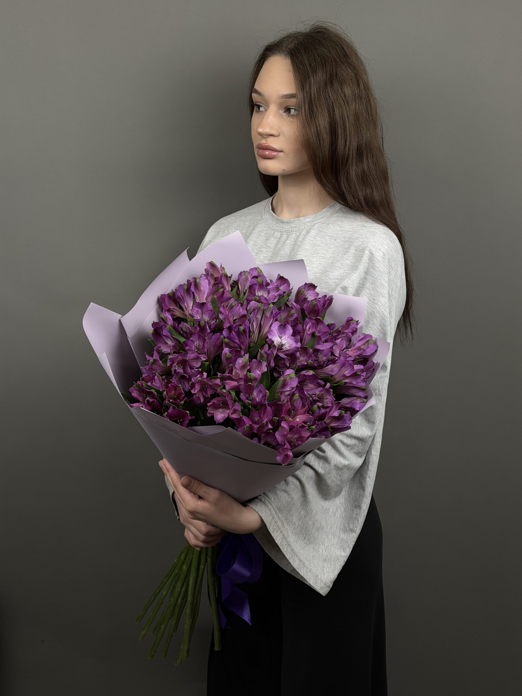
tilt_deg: -11.8
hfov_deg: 30.3
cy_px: 348
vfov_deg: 39.7
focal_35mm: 48
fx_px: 965
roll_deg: +0.5
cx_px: 261
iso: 50
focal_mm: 6.76
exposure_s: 1/179
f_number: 1.78
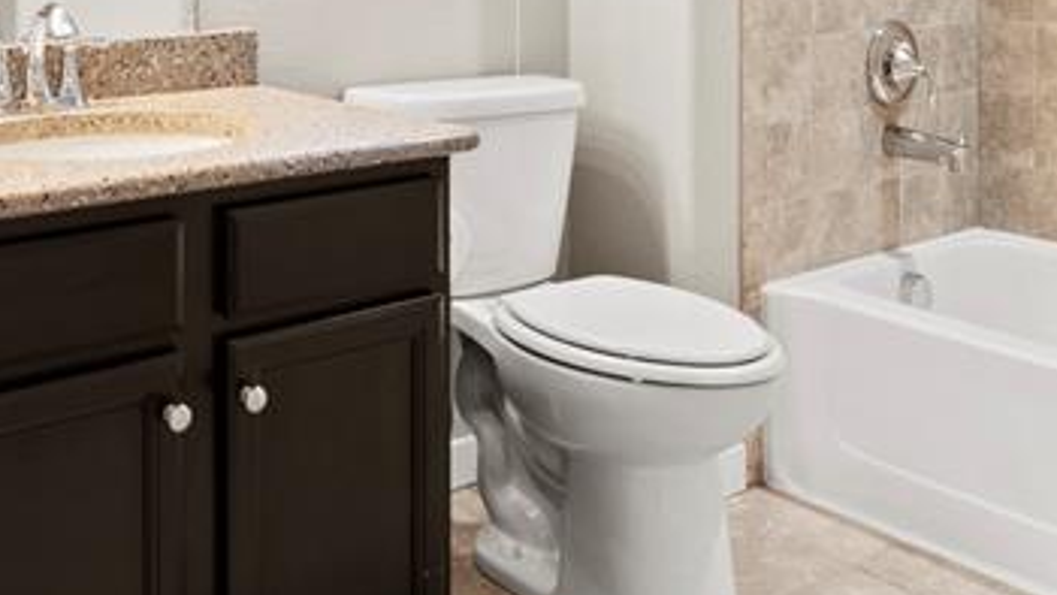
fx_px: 1374
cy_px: -124
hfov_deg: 41.7
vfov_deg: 22.5
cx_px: 381
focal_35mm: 49
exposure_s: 1/1.67
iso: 400
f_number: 8
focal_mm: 16
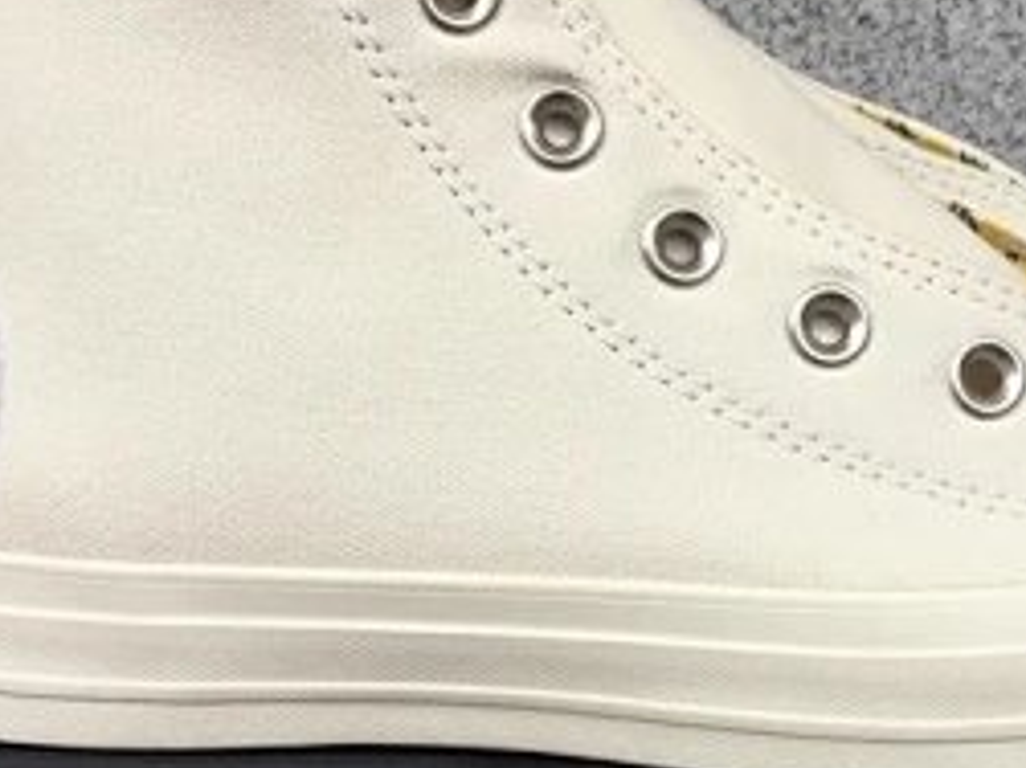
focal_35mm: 79
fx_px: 2340
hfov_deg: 24.6
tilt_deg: -15.3
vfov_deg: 18.6
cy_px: 527
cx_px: 699
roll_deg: -0.8
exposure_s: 1/100
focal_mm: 3.3
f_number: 2.4
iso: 40
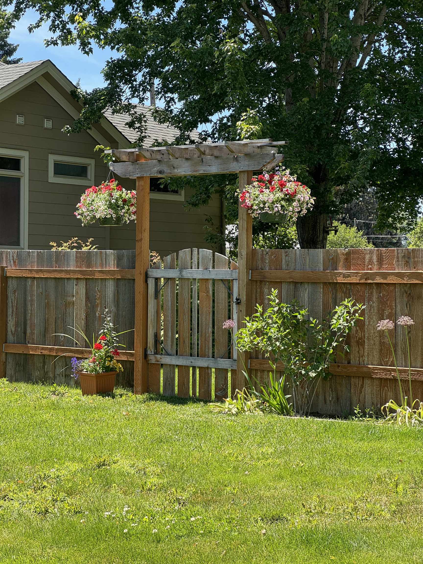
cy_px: 282
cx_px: 212
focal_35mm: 77
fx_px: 1255
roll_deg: -0.5
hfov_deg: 19.1
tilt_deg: -0.9
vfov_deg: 25.3
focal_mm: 9
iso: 25
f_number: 2.8
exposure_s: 1/167
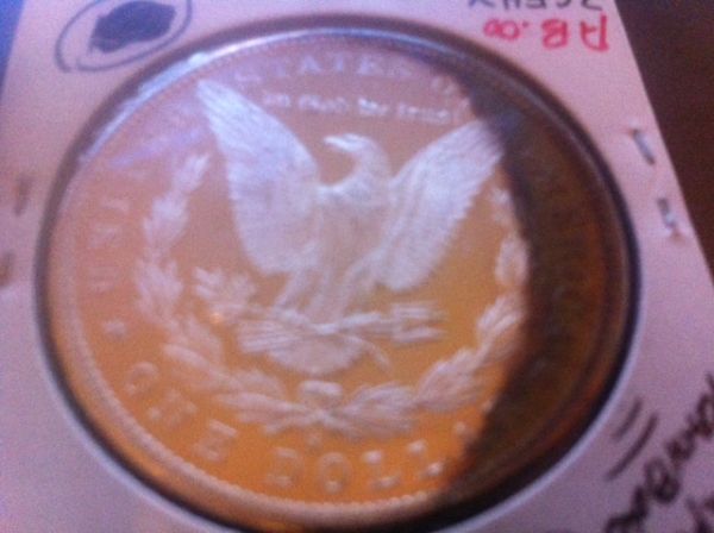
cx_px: 357
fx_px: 721
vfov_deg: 40.6
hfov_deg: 52.7
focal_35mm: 35
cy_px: 266
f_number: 2.8
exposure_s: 1/15
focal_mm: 3.85
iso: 500
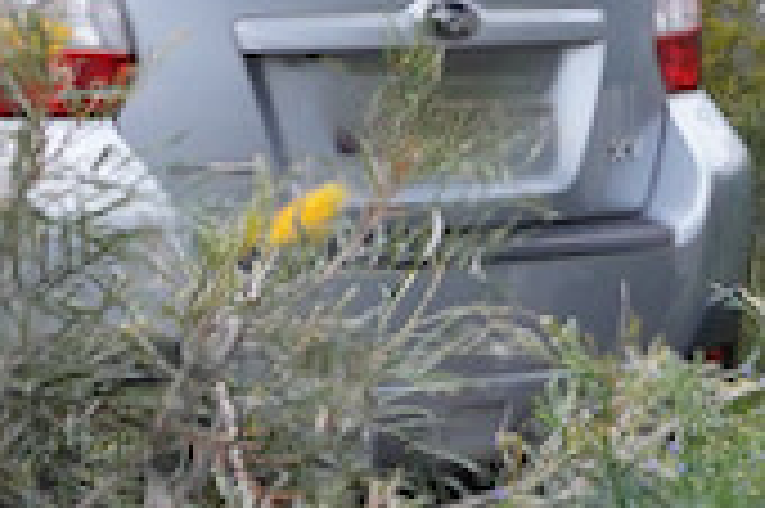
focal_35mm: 264
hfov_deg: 7.7
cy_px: 463
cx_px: 1062
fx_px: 5604
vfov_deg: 5.2
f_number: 8
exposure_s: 1/60
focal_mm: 35
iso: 1600
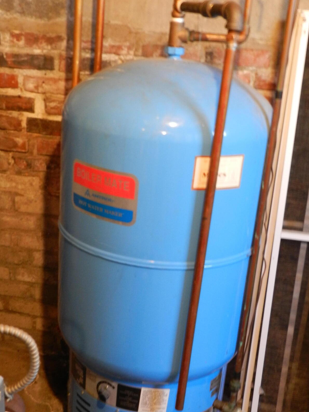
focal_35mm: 48
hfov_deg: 30.3
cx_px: 141
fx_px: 571
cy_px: 235
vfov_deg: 39.6
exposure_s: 1/2.5
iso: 400
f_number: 4
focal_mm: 6.7
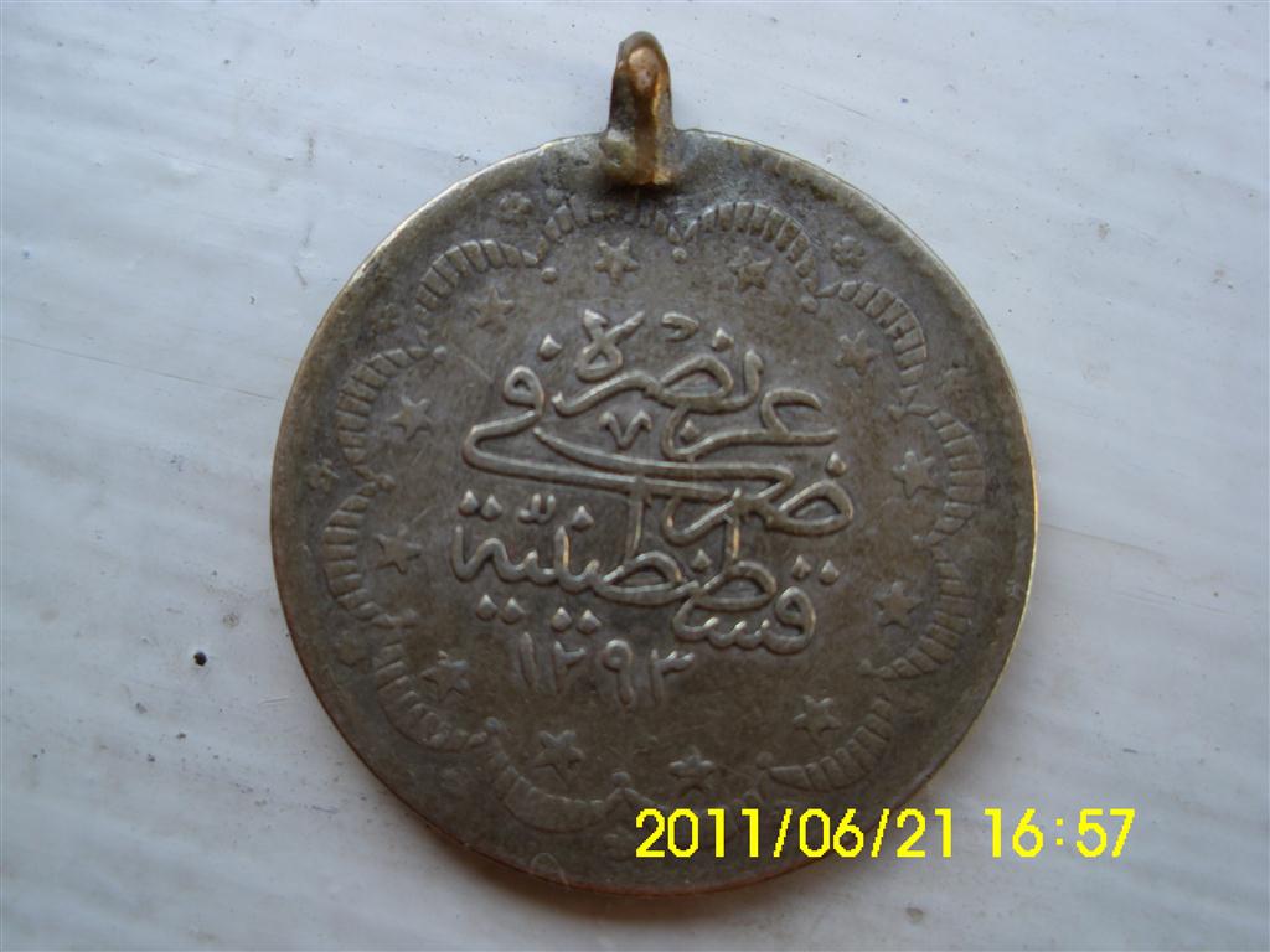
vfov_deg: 40.7
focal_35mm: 35
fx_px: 1284
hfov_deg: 52.6
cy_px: 476
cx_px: 635
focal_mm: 6.2
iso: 50
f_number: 3
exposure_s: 1/122
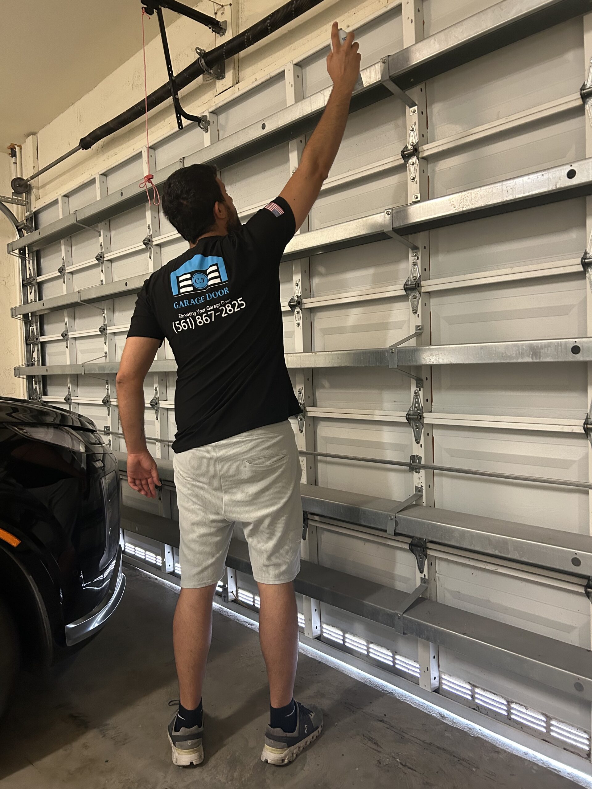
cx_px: 296
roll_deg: +1.3
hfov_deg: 53.1
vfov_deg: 67.3
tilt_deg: -1.9
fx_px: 593
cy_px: 394
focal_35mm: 26
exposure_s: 1/40
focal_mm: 5.7
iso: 400
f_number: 1.5
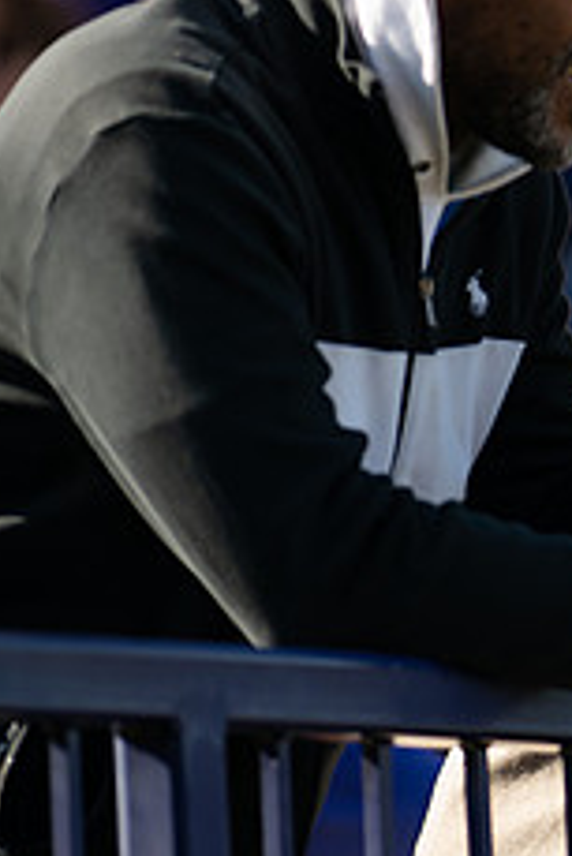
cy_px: 331
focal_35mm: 760
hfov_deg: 1.8
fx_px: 18085
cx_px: 1054
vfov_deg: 2.7
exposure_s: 1/800
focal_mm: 300
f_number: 3.2
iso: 125
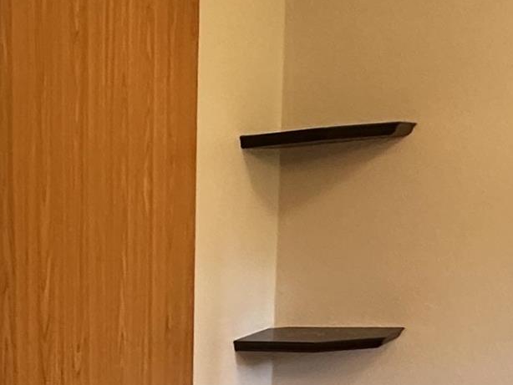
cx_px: -241
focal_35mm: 70
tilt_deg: -11.8
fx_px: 1038
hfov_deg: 22.9
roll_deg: +3.6
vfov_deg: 19.5
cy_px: 490
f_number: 2.2
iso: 400
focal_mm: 2.22
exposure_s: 1/60
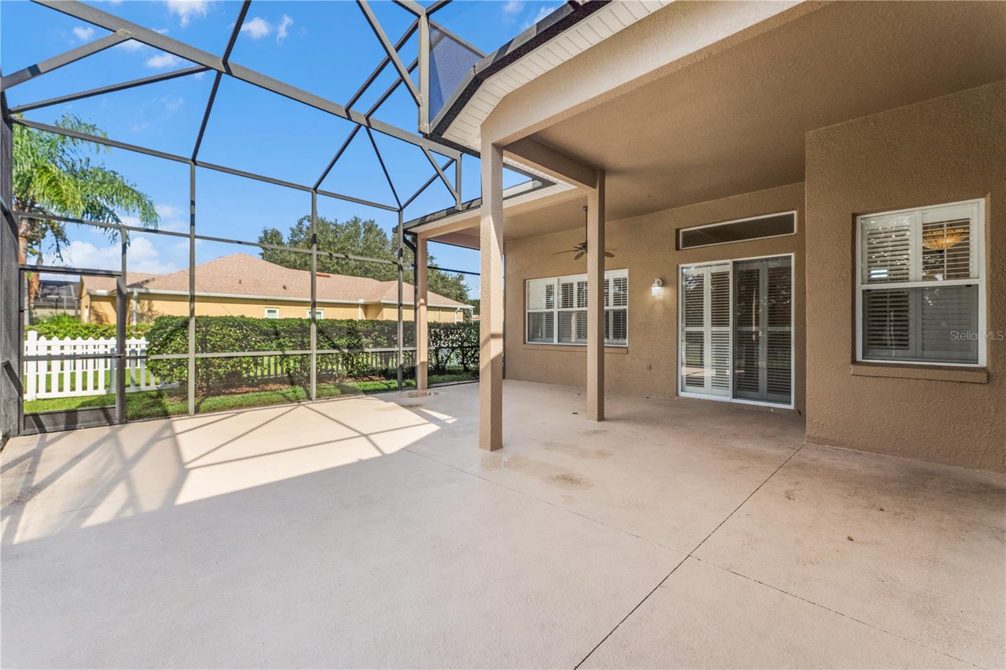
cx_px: 503
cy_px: 335
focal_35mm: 14
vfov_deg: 81.2
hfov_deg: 104.3
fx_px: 391
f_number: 10
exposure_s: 1/640
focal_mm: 14
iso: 1600
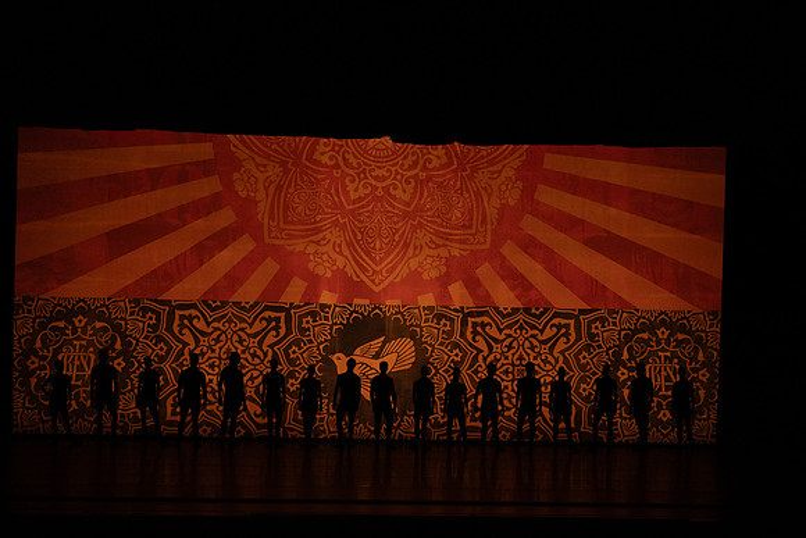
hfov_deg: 20.4
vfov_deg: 13.7
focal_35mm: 100
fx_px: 2239
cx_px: 403
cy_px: 269
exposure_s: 1/400
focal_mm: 100
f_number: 6.3
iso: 6400
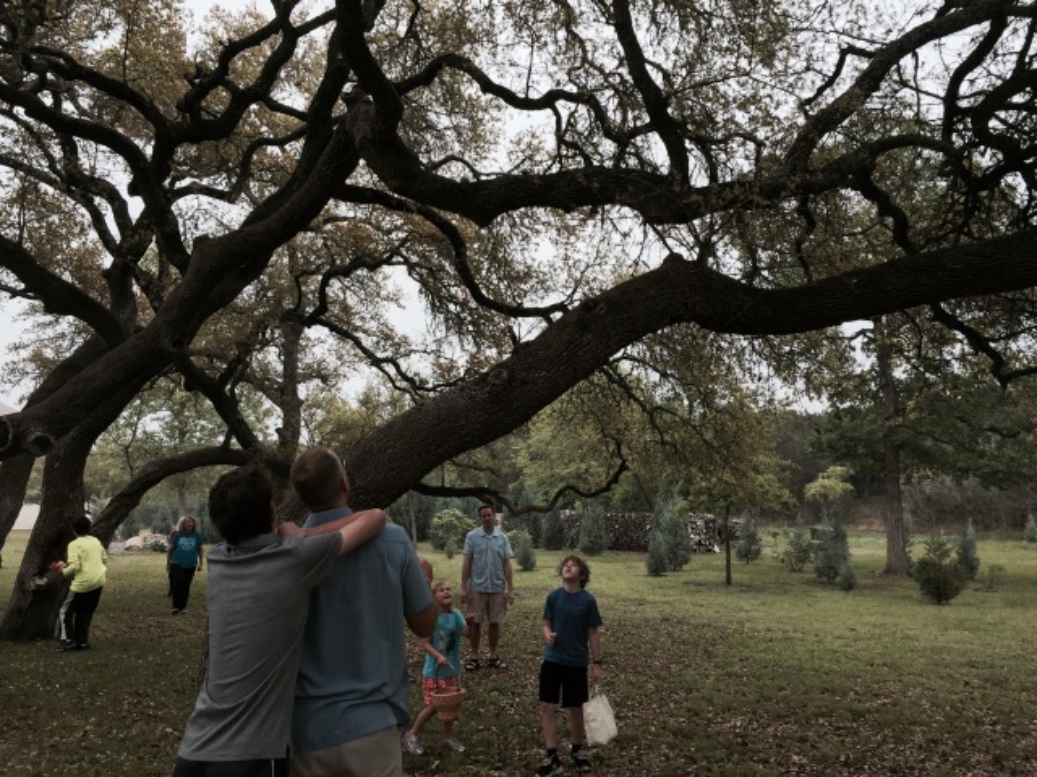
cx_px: 518
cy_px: 388
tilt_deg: +8.4
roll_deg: -0.6
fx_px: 869
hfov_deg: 61.7
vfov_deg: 48.2
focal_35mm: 29
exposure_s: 1/395
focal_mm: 4.15
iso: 32
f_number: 2.2
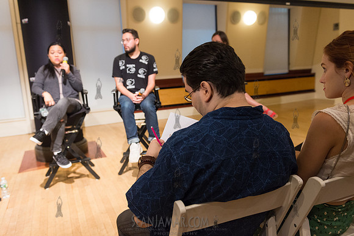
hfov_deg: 63.6
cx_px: 177
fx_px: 285
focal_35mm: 29
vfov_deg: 45.0
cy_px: 118
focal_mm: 29
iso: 3200
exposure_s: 1/400
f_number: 3.5
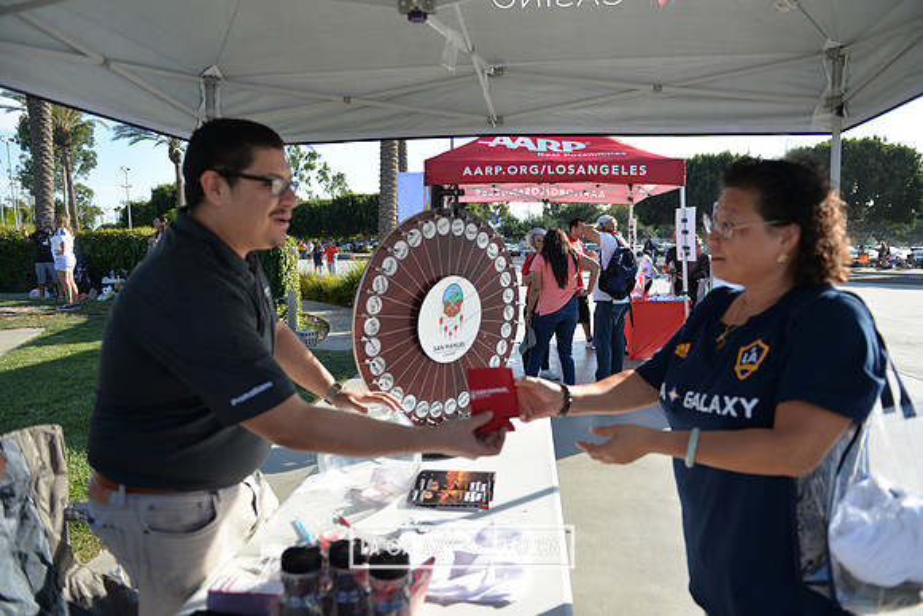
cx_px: 462
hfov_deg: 73.7
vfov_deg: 53.2
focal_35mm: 24
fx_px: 615
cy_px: 308
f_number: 2.8
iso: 100
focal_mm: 24
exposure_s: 1/800
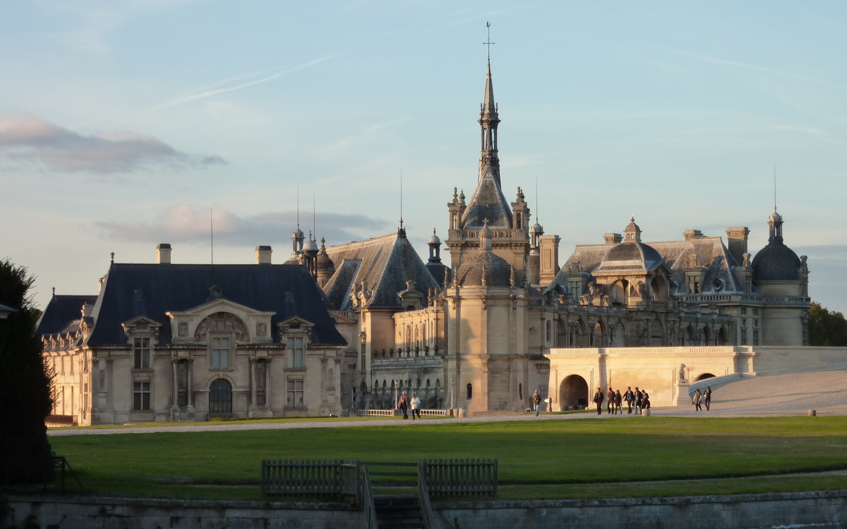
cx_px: 452
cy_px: 306
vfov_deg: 13.9
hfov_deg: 22.1
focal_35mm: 94
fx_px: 2170
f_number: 4.2
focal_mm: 13.7
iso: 125
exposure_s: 1/125
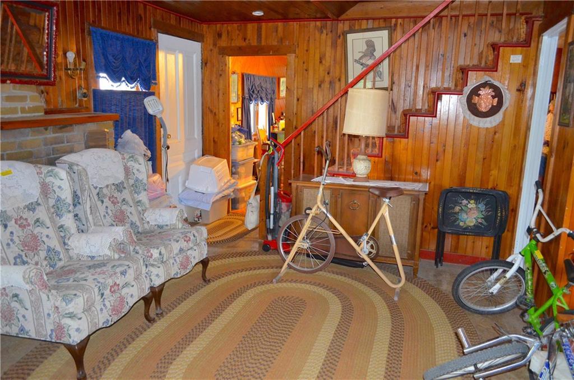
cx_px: 287
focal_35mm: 27
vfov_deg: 47.7
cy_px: 190
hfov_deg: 67.5
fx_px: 429
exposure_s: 1/60
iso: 3200
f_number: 3.5
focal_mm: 18
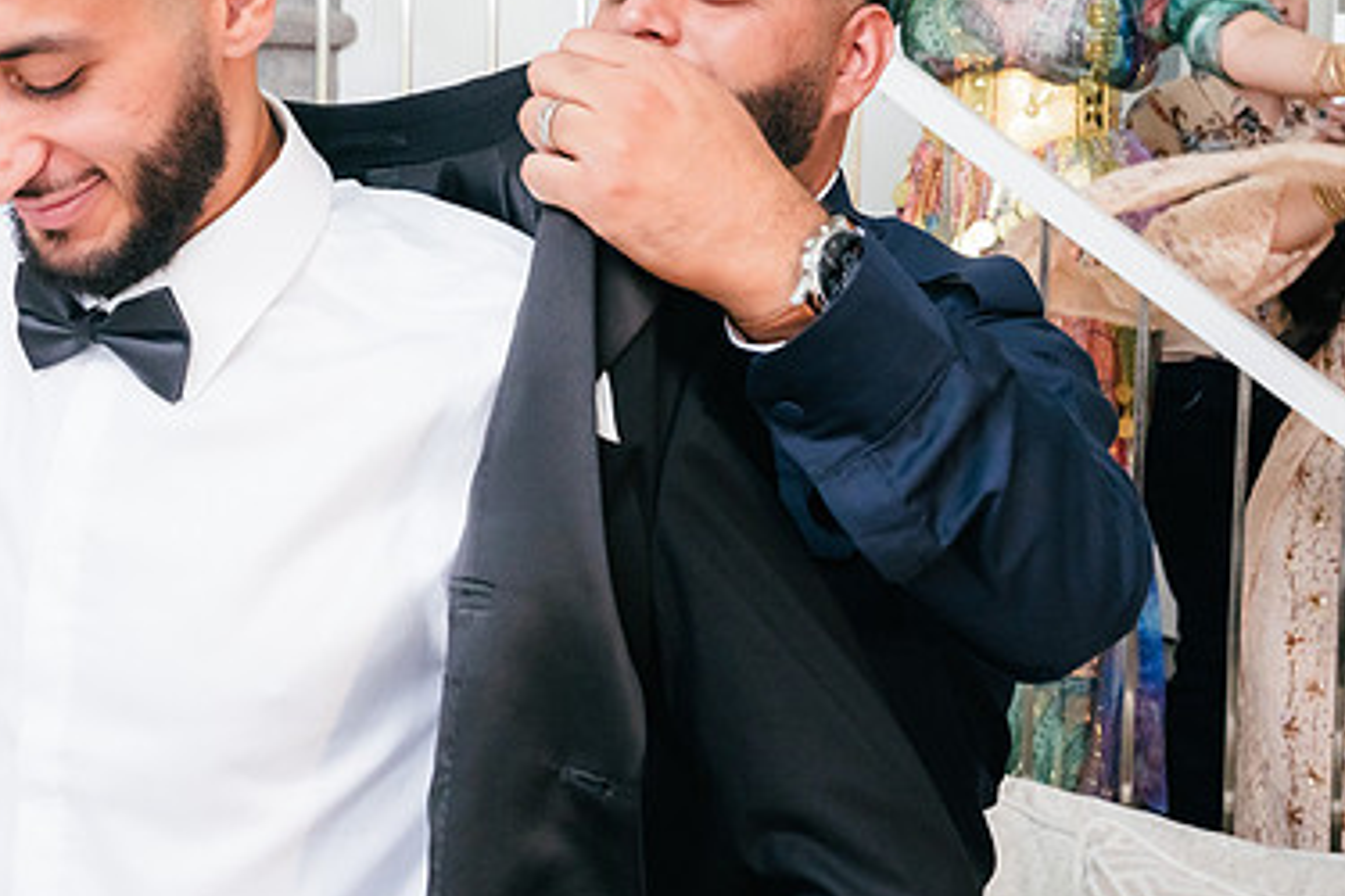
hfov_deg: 29.4
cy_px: 321
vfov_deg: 20.0
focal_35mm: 68
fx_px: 2540
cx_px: 409
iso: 5000
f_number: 9
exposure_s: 1/160
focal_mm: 44
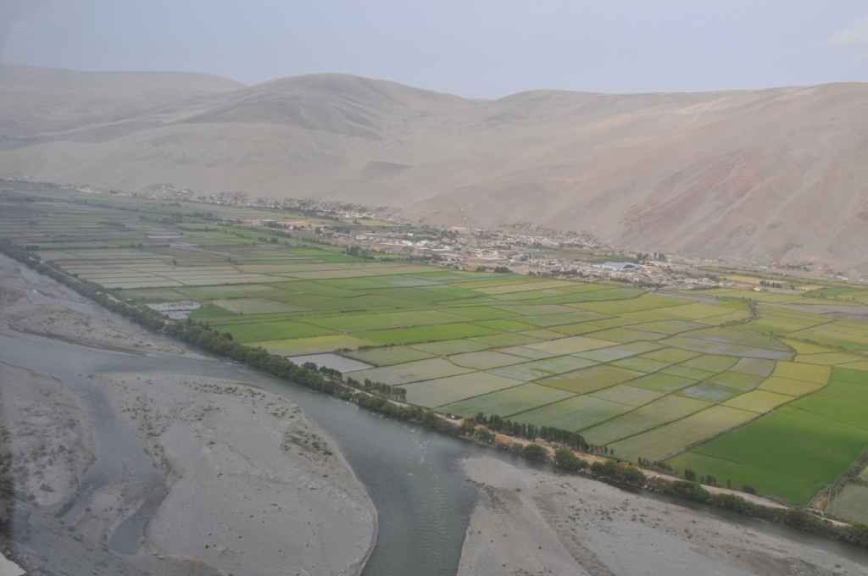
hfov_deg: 53.2
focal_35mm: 36
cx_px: 434
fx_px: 867
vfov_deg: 36.8
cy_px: 288
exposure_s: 1/180
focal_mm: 24
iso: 200
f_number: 6.7
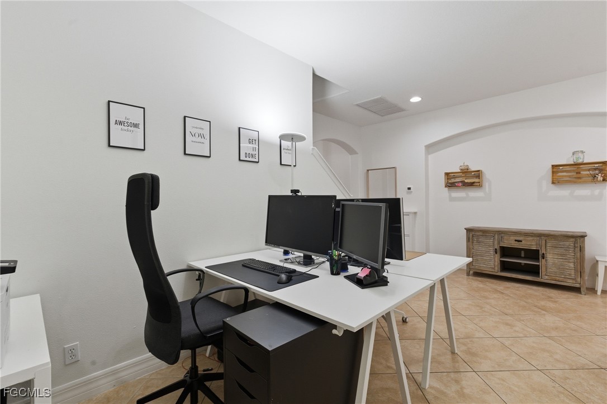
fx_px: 270
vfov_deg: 73.7
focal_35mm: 16
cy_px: 202
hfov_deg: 96.8
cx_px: 304
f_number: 9
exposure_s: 1/40
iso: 400
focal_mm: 16
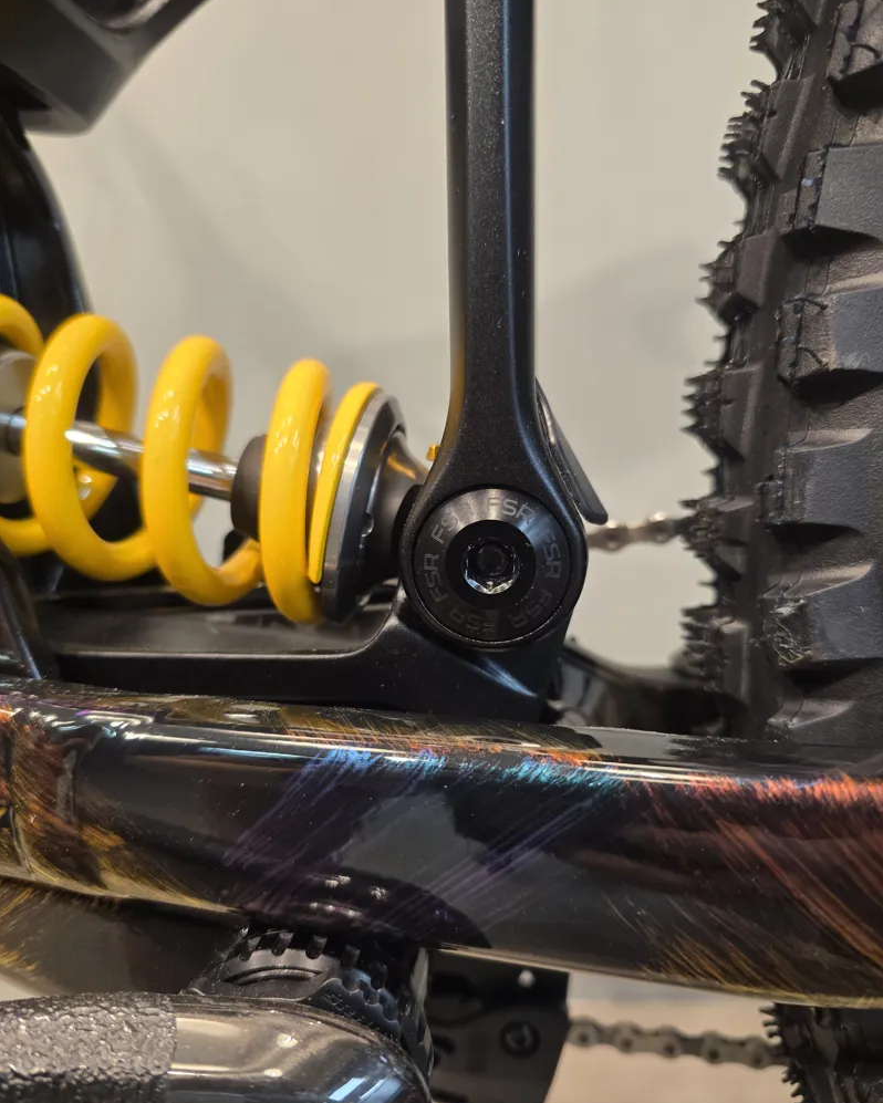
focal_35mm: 24
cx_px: 442
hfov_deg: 58.8
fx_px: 784
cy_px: 568
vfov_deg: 70.3
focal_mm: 6.3
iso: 160
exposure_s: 1/50
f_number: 1.7
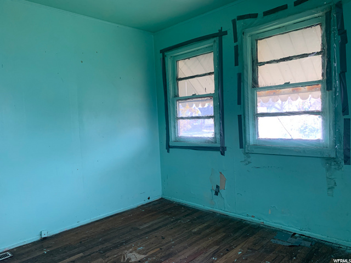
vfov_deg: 53.1
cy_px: 132
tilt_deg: -3.7
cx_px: 176
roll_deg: +1.2
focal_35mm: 26
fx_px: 264
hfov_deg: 67.3
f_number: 1.8
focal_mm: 4.25
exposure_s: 1/60
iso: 125
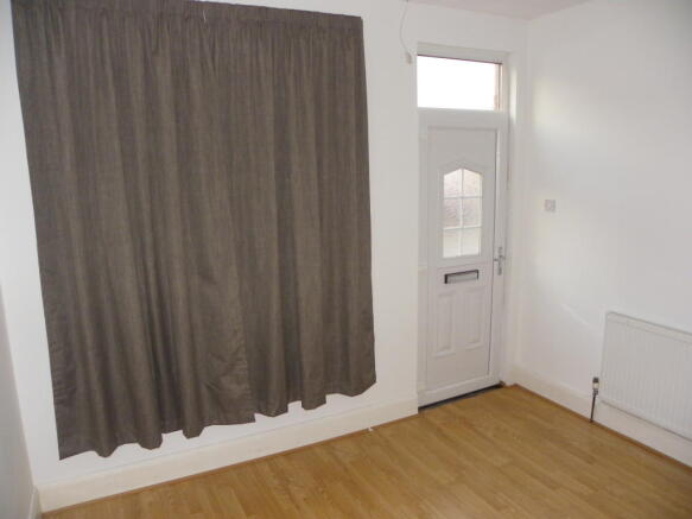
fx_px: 520
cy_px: 260
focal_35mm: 26
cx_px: 346
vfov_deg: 53.0
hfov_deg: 67.3
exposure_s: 1/60
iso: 200
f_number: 2.8
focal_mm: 4.6
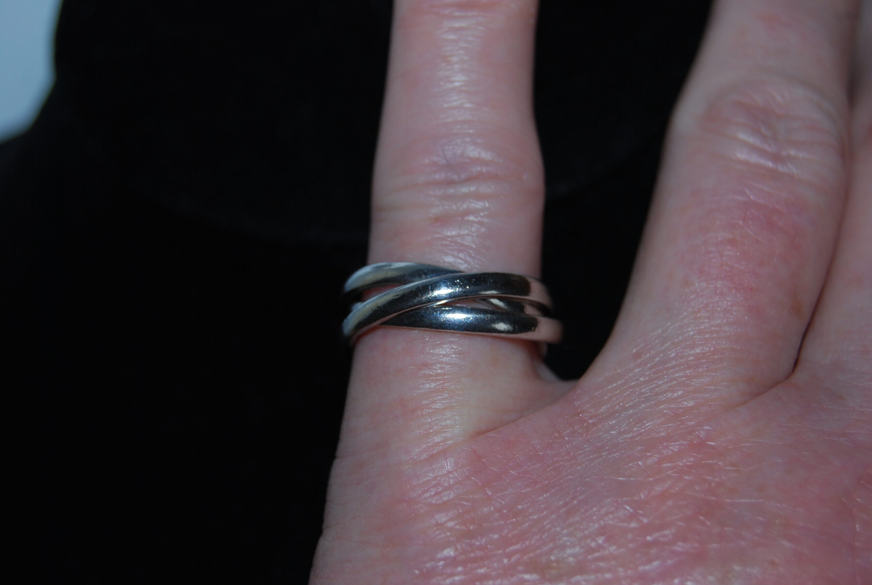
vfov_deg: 16.6
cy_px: 292
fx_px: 2002
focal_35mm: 82
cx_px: 436
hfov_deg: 24.6
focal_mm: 55
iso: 200
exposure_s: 1/60
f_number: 5.6
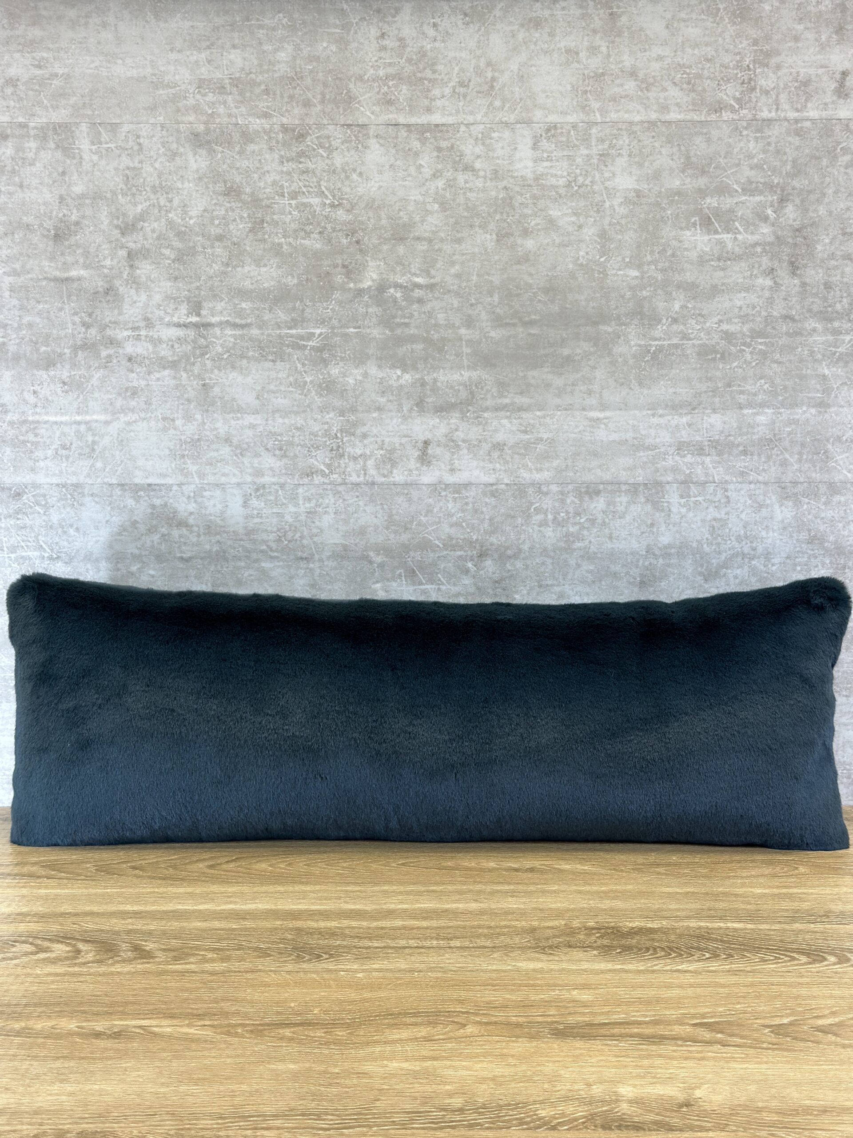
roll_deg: +0.1
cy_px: 569
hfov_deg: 30.3
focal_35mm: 48
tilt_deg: -8.2
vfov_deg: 39.7
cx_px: 426
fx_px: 1577
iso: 80
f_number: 1.78
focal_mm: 6.86
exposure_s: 1/120
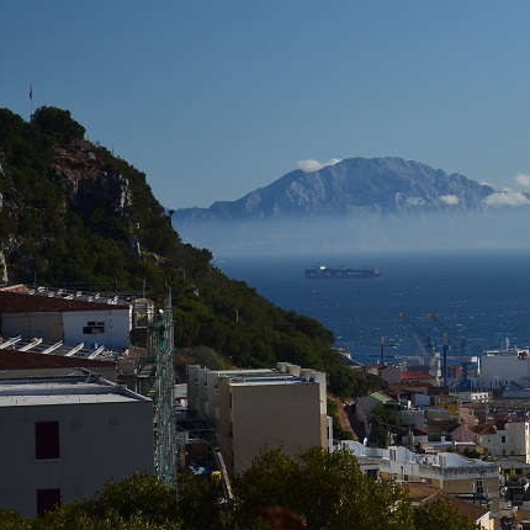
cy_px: 216
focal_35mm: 169
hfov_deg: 10.2
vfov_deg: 10.3
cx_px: 563
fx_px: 2927
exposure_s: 1/1000
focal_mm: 58
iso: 250
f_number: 5
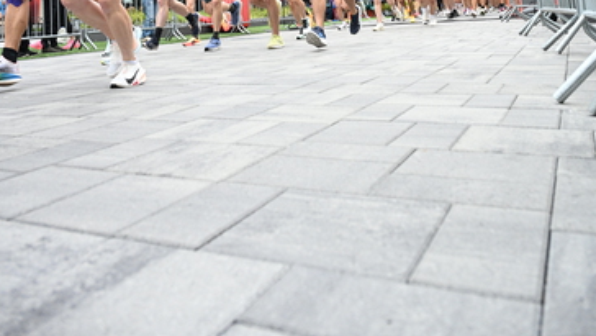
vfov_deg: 27.6
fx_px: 601
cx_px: 299
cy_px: -64
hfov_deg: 52.8
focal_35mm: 38
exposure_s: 1/640
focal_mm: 24
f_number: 4
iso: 2000
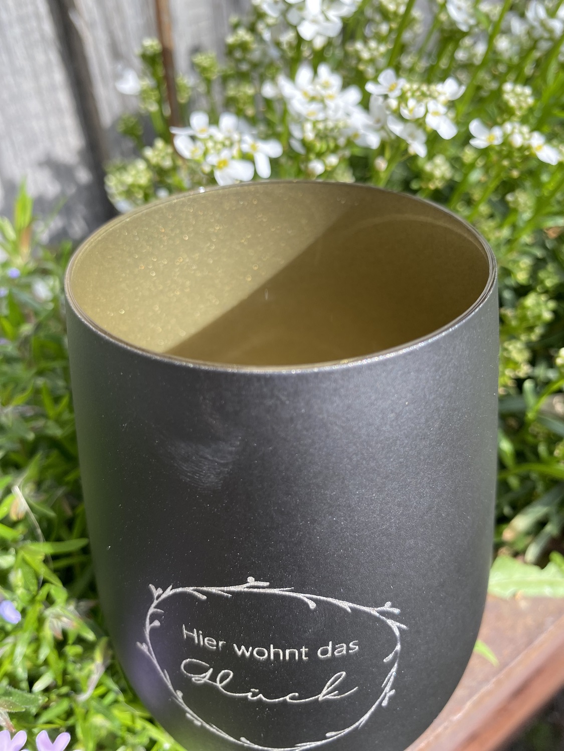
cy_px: 376
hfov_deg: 54.9
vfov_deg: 69.4
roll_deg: +2.9
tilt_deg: -42.8
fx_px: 543
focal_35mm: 25
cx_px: 282
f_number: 1.8
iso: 32
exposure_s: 1/585
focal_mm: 4.25
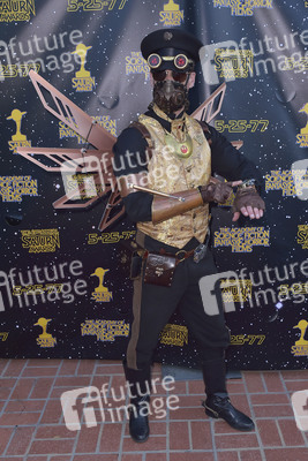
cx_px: 154
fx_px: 372
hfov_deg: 45.0
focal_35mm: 29
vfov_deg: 63.6
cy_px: 230
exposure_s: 1/320
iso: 500
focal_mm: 29
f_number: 6.3
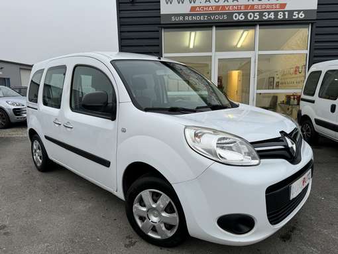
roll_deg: +1.3
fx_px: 234
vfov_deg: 56.9
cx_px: 169
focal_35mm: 24
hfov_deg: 71.6
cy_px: 127
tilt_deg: -10.0
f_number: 1.78
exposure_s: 1/100
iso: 64
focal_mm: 6.86
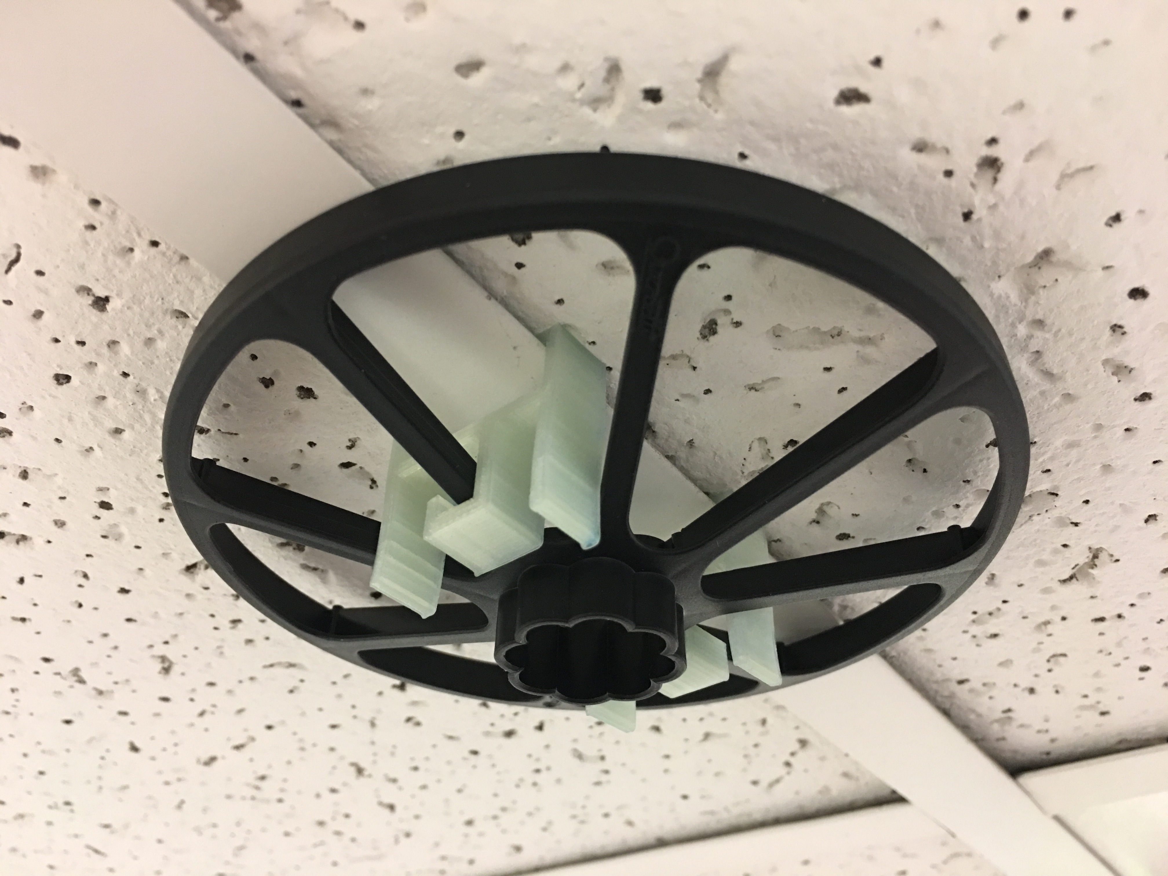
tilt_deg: +39.3
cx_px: 584
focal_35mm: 29
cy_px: 438
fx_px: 979
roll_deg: -4.1
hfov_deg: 61.7
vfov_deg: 48.2
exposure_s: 1/15
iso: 100
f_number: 2.2
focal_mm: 4.15
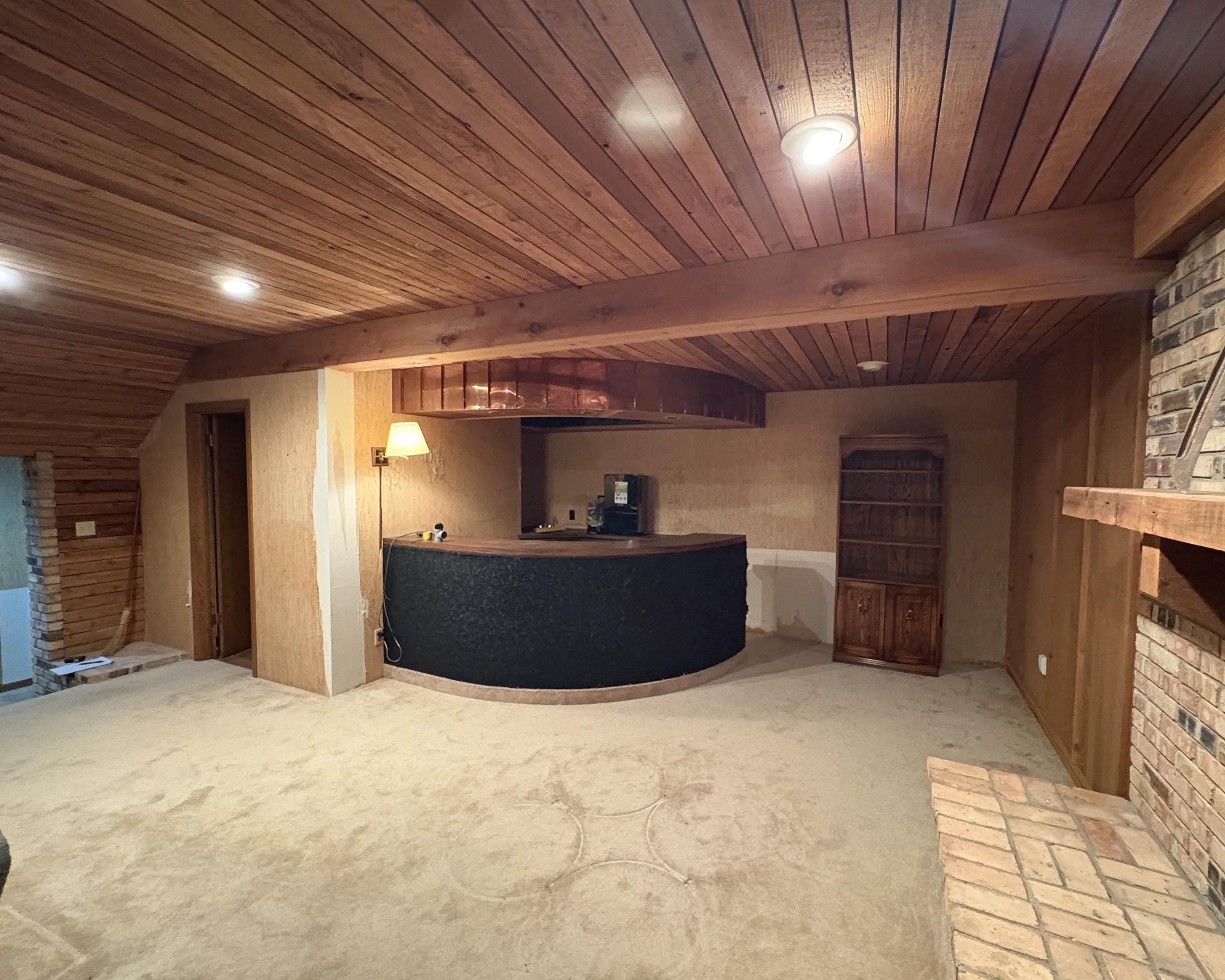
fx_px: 544
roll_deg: -0.2
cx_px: 637
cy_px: 498
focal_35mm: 15
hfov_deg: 96.7
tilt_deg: -2.3
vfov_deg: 84.0
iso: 1250
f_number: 2.2
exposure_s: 1/30
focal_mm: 2.22
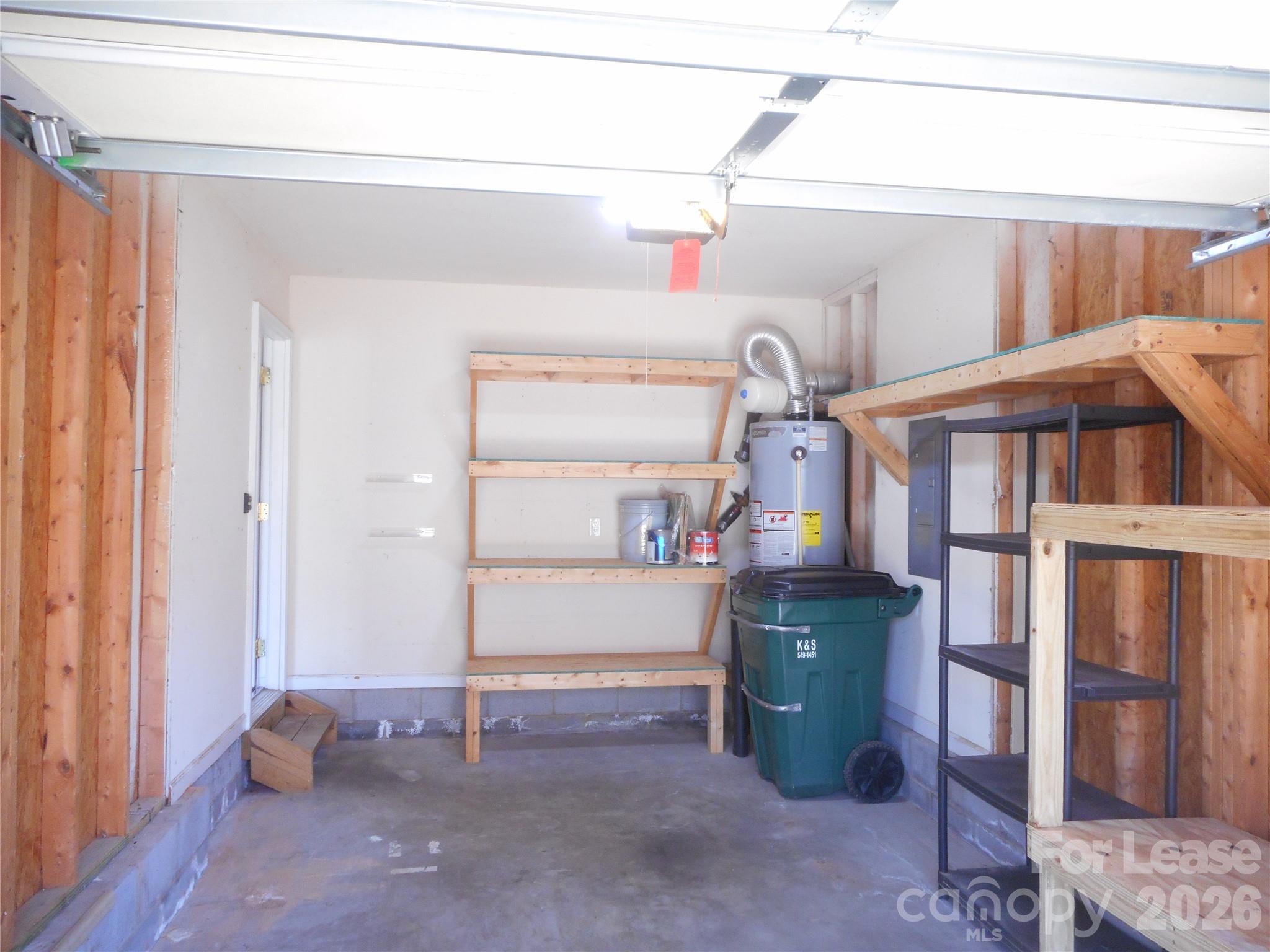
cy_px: 476
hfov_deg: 69.4
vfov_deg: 54.9
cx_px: 635
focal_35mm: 25
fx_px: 917
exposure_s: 1/30
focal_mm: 4.5
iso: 220
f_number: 3.7
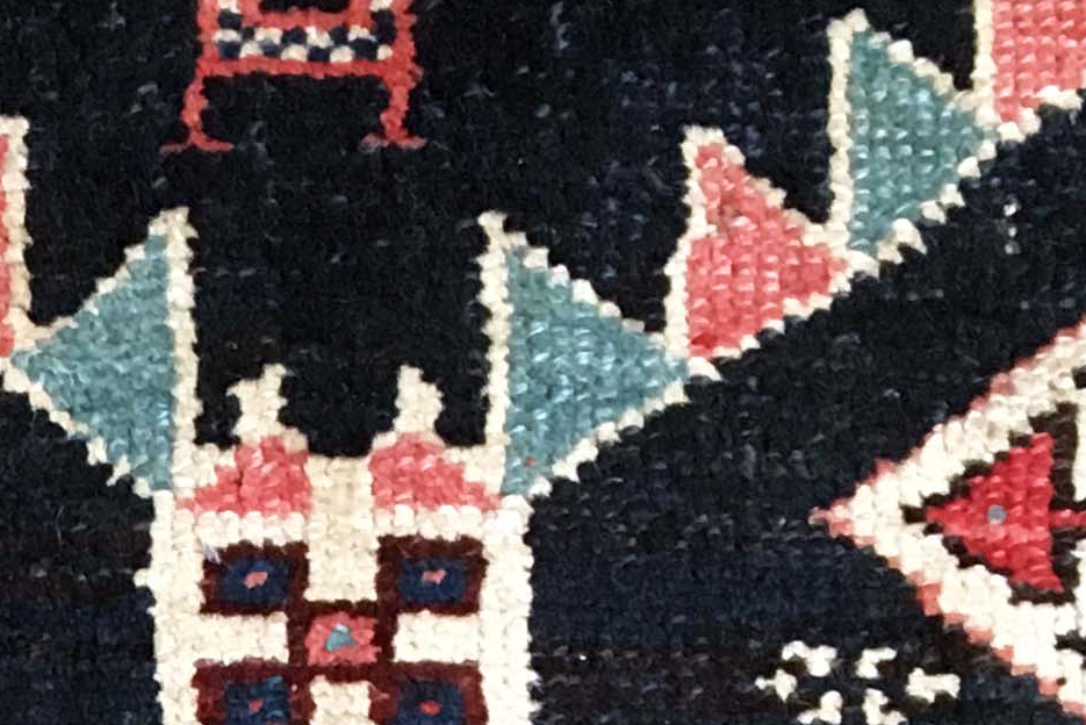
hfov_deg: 14.1
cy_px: 1463
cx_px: -830
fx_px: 3923
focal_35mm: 130
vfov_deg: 9.8
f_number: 2.2
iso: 200
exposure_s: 1/33
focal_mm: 4.15
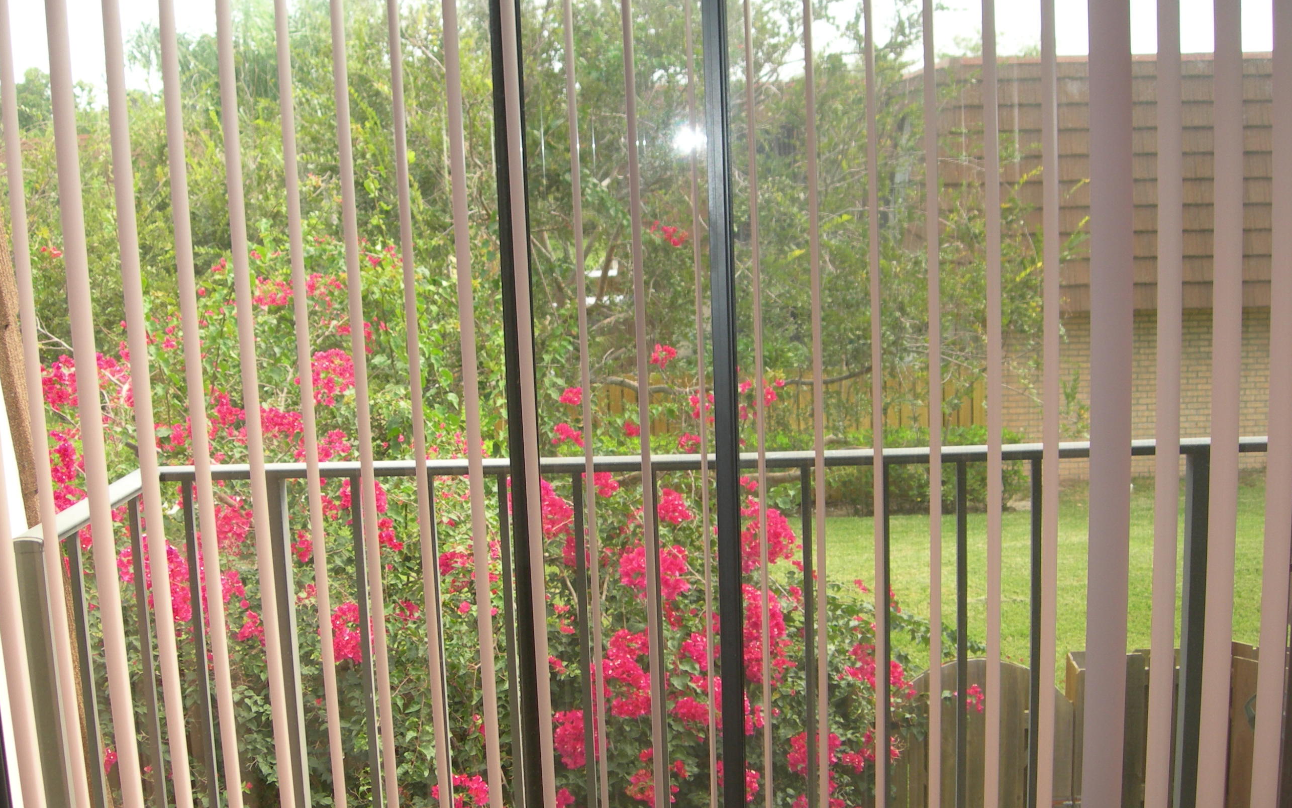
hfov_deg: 42.6
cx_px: 565
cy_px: 444
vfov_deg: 27.4
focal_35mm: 47
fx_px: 1655
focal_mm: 7.8
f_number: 2.8
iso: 50
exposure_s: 1/113
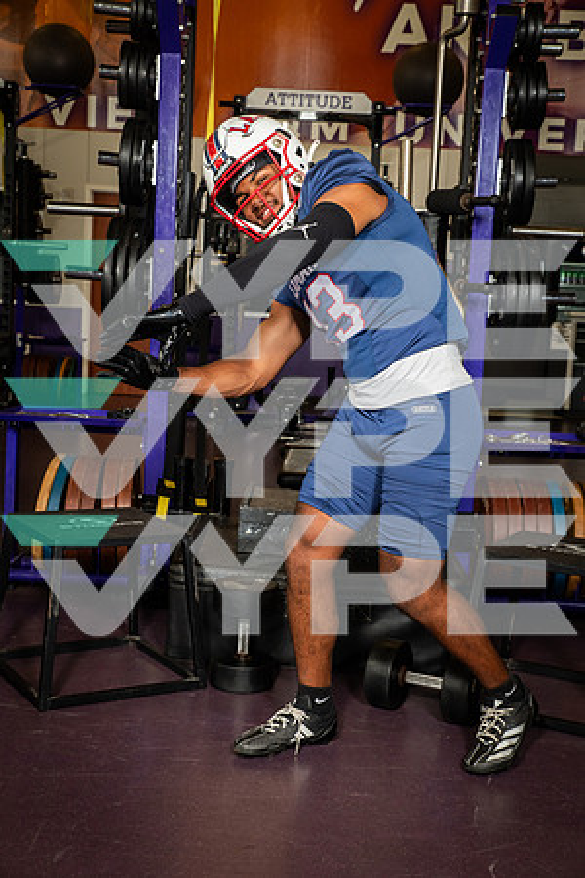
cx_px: 292
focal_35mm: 50
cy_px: 439
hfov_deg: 27.0
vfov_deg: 39.6
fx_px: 1219
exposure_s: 1/250
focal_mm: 50
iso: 800
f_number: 7.1
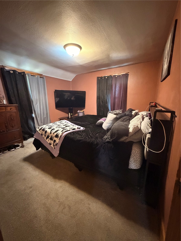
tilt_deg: -13.2
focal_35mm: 14
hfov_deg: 85.7
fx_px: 98
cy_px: 120
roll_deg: +1.3
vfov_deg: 102.1
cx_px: 90
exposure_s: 1/40
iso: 1250
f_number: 2.2
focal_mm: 2.22
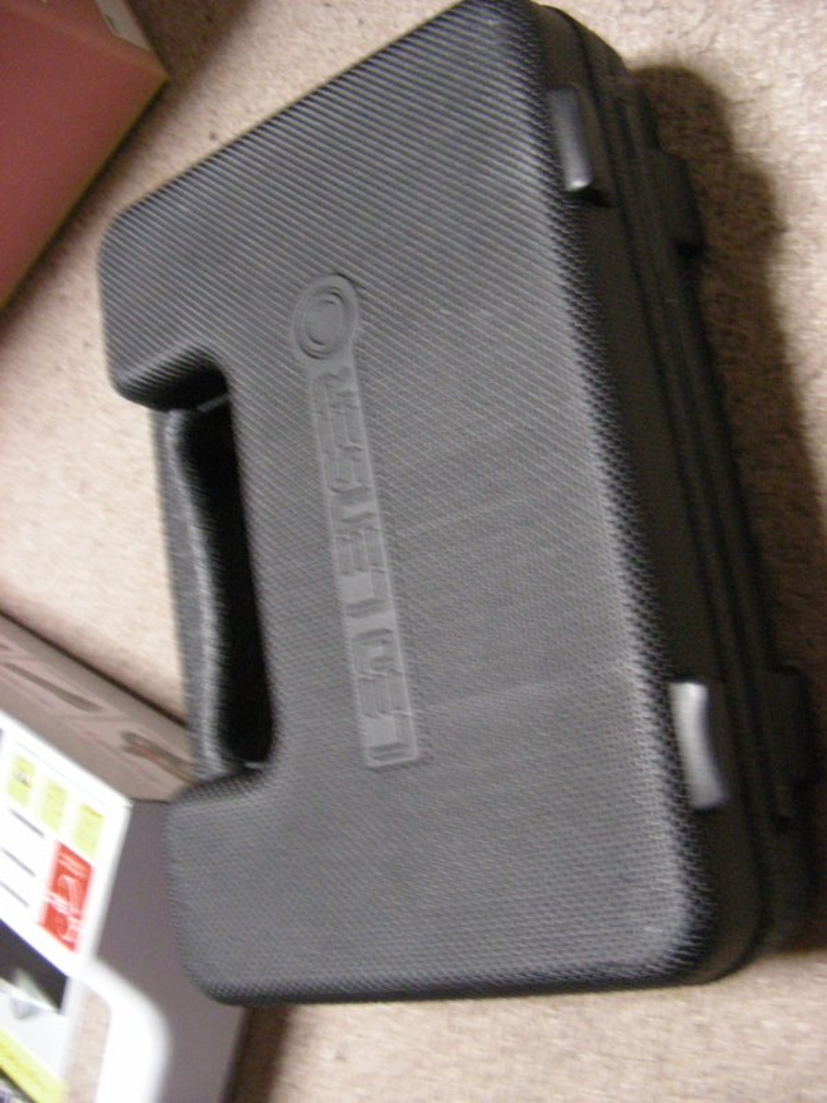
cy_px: 552
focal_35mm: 38
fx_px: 1210
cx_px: 414
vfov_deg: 49.0
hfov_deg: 37.7
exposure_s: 1/8
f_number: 3.5
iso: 437
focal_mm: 6.3
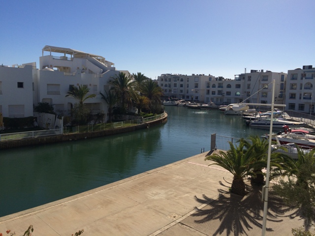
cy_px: 118
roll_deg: -1.5
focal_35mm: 29
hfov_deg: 61.7
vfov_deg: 48.2
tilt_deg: -7.0
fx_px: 264
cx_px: 158
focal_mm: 4.15
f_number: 2.2
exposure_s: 1/4566
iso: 32
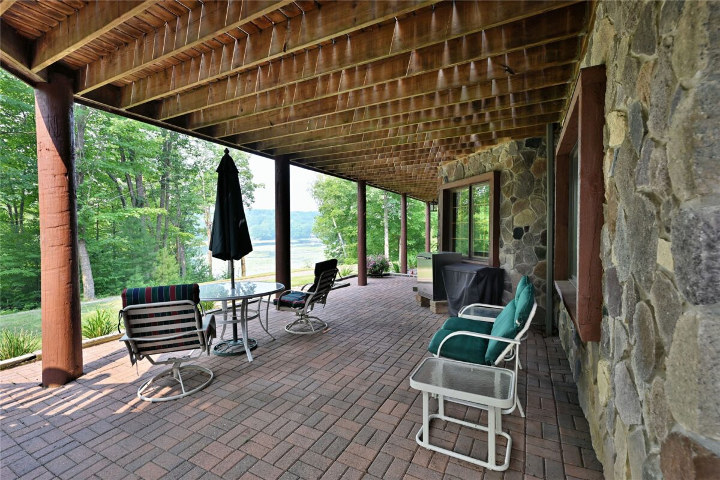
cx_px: 360
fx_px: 320
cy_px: 240
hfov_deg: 96.7
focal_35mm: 16
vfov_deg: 73.7
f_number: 5.6
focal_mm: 16
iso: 250
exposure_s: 1/200
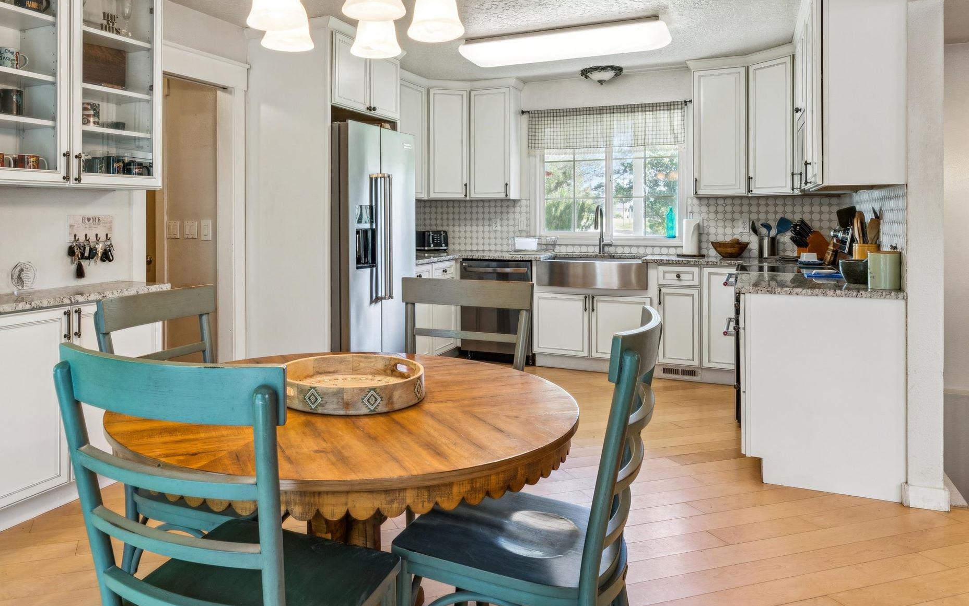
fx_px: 713
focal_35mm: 27
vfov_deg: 45.5
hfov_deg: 67.4
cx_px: 367
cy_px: 215
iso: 400
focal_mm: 16
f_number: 13
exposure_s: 1/6
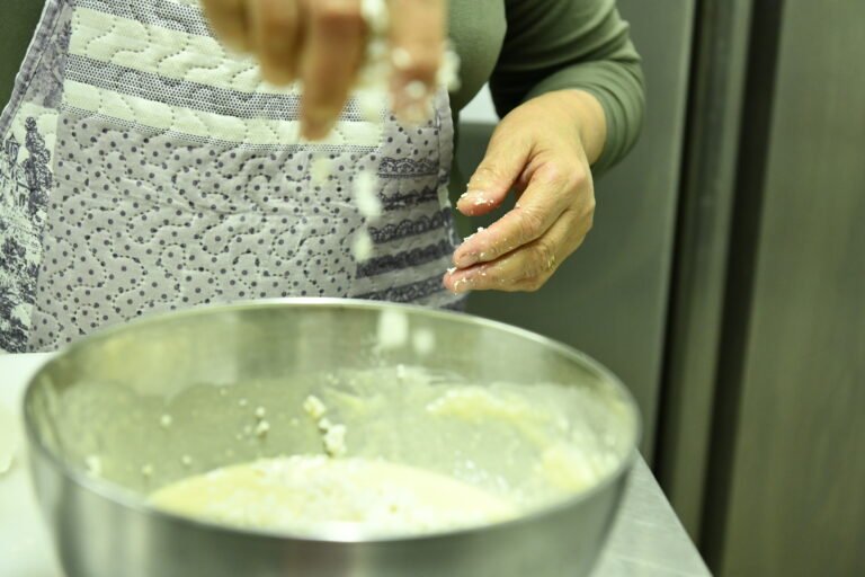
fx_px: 1562
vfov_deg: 20.9
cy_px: 288
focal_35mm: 65
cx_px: 432
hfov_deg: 31.0
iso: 4000
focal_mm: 65
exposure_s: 1/200
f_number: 4.5
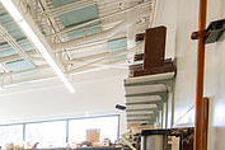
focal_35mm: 46
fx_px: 287
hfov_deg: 27.8
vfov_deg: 26.2
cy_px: 177
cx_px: -117
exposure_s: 1/160
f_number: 8
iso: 1600
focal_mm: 14
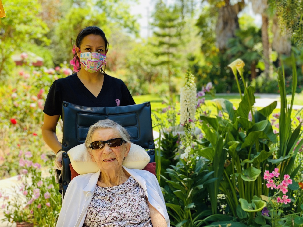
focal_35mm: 52
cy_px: 114
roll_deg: +2.2
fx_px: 455
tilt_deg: -7.5
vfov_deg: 28.0
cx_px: 152
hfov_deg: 36.8
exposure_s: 1/140
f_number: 2
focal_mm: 6
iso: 20
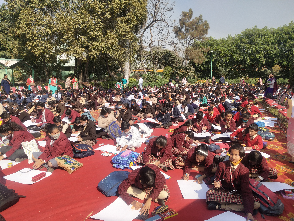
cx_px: 147
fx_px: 255
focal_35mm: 30
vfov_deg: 46.8
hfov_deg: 60.0
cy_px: 110
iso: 93
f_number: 1.8
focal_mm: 3.95
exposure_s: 1/2363
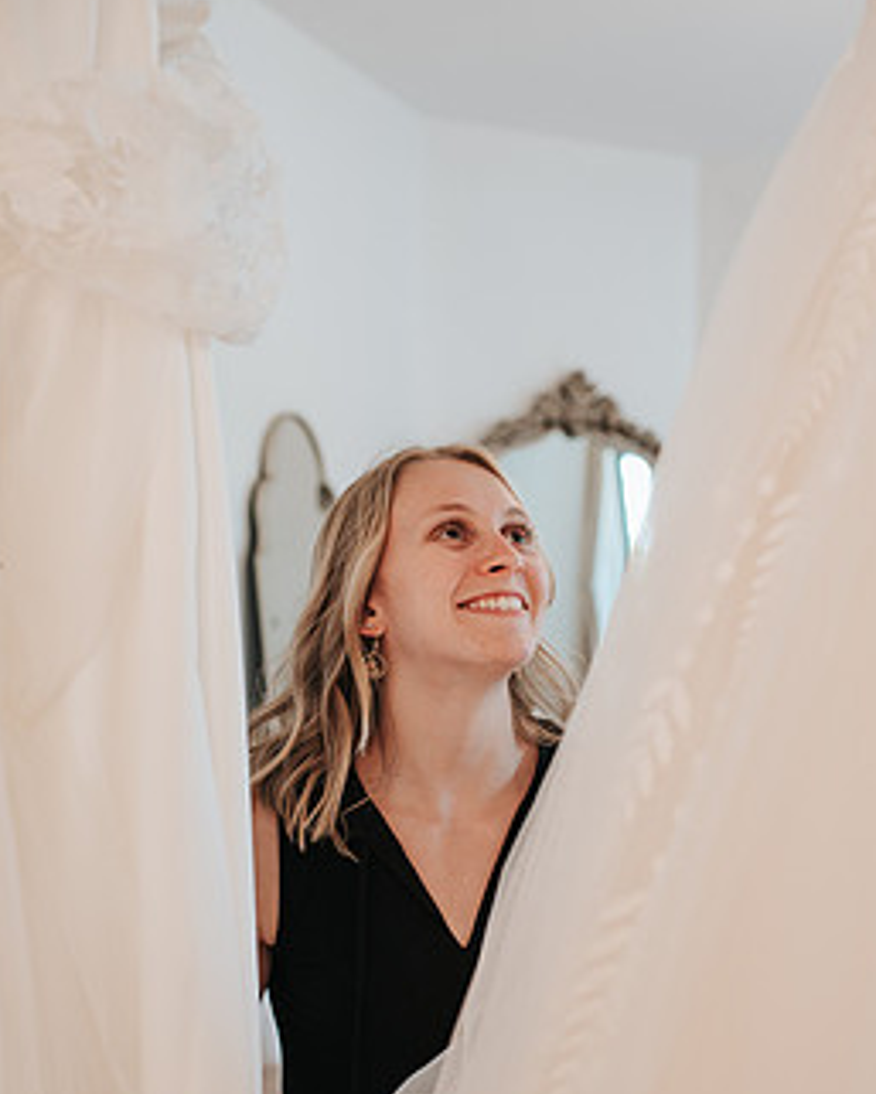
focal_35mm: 46
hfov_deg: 32.7
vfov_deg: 40.1
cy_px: 658
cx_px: 477
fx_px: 1490
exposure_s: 1/250
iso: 640
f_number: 3.2
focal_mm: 35
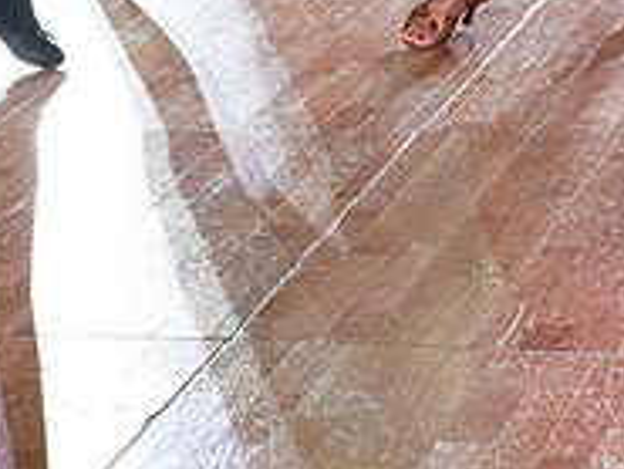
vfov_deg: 6.4
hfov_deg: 8.6
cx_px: 336
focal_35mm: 229
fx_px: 4131
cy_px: -300
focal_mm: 76
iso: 8000
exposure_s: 1/400
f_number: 6.3
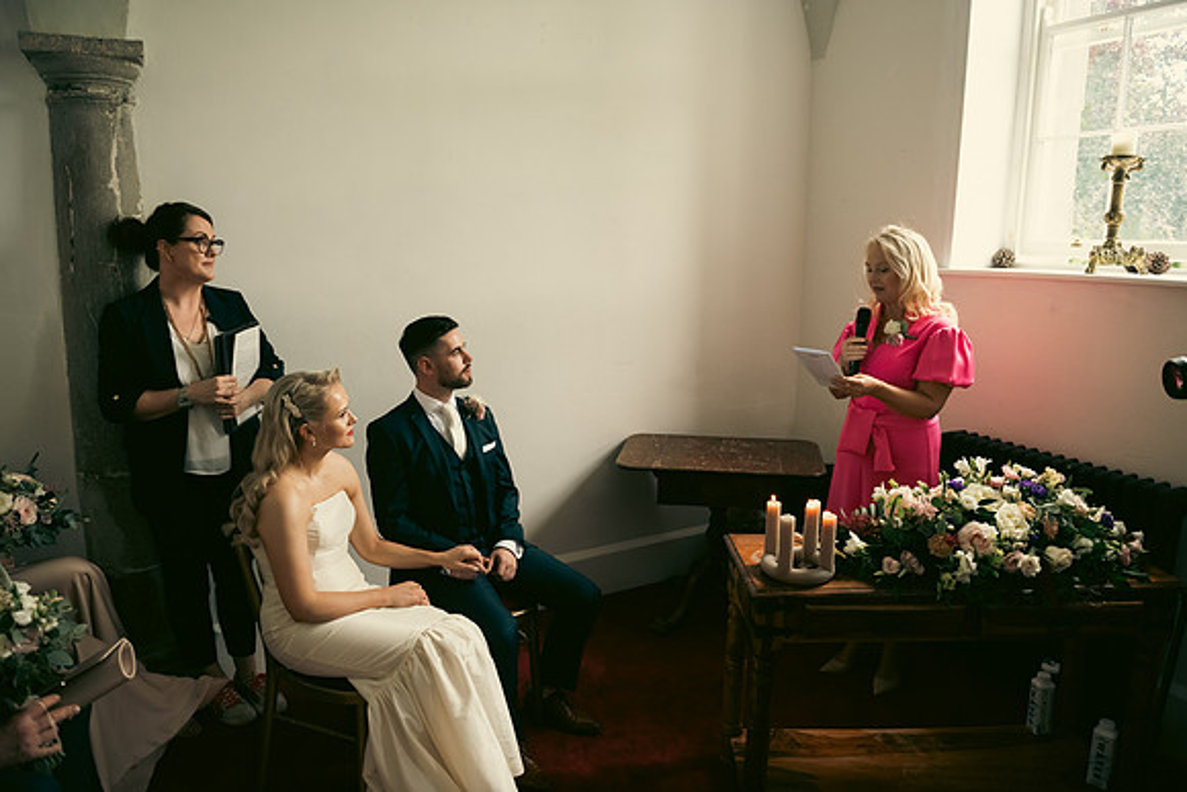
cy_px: 396
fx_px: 791
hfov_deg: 73.7
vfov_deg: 53.2
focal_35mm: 24
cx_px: 594
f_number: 3.5
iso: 800
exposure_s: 1/160
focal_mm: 24
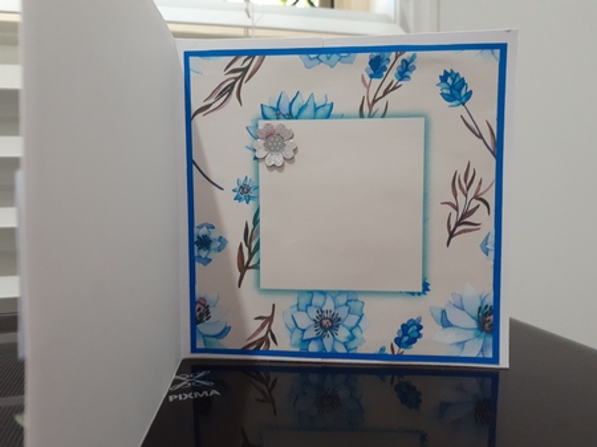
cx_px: 298
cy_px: 224
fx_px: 465
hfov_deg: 65.4
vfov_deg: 51.3
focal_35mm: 27
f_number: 1.9
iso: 200
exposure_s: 1/50
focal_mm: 3.6
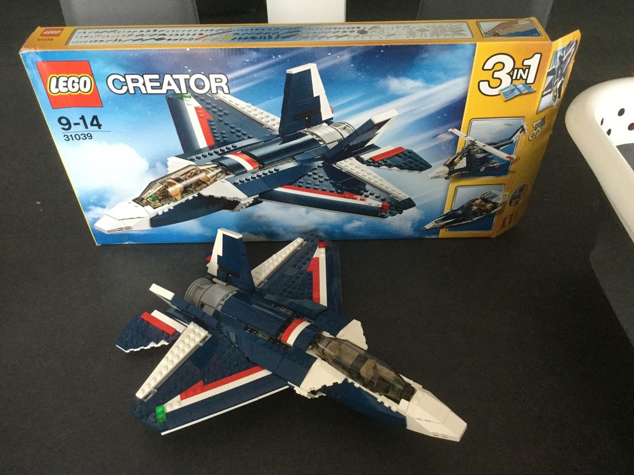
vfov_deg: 45.4
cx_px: 317
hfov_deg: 58.4
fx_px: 568
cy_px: 238
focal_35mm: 31
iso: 200
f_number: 2.4
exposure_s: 1/25
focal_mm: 3.3
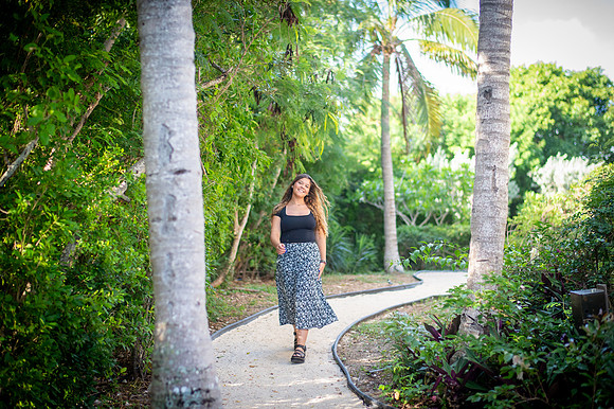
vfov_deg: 23.4
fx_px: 989
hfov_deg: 34.5
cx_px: 307
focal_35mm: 58
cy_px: 204
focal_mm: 58
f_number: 1.8
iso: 2000
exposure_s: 1/1600
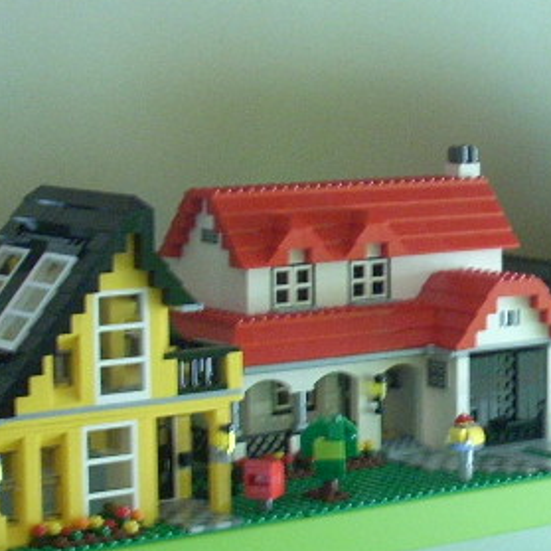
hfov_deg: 14.2
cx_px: 608
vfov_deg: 14.5
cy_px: 286
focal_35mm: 120
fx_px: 2161
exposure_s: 1/11.3
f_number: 2.8
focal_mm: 6.2
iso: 200
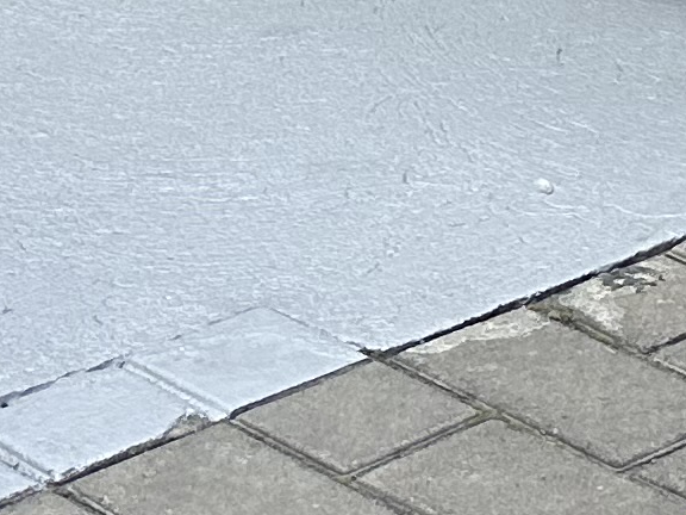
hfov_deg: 10.3
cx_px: 1595
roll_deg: -3.0
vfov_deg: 7.5
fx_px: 3329
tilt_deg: +0.8
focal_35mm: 168
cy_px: -1146
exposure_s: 1/3472
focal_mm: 6.86
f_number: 1.78
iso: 80
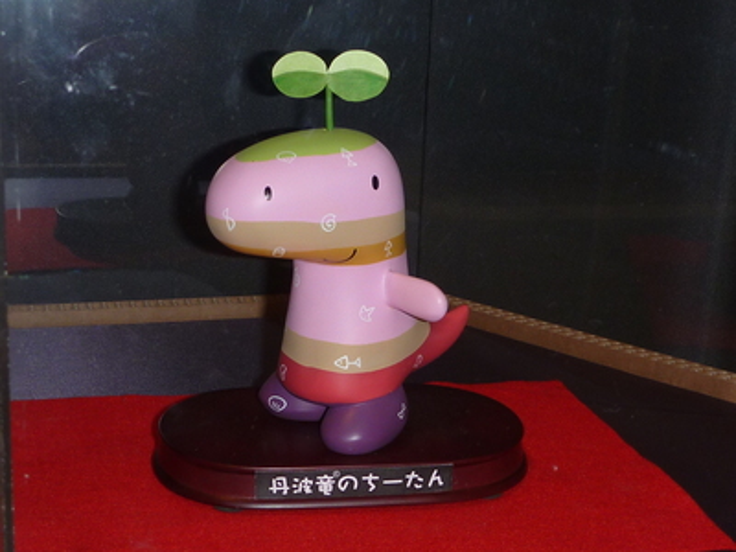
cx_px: 368
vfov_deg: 24.0
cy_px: 276
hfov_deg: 31.7
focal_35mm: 61
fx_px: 1297
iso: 100
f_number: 3.5
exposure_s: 1/30
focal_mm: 5.5
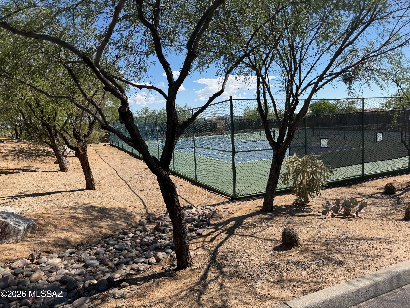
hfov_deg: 71.6
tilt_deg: -7.4
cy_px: 154
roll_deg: +2.9
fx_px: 284
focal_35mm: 24
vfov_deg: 56.8
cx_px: 205
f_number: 1.78
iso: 80
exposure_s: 1/4167
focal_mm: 6.76
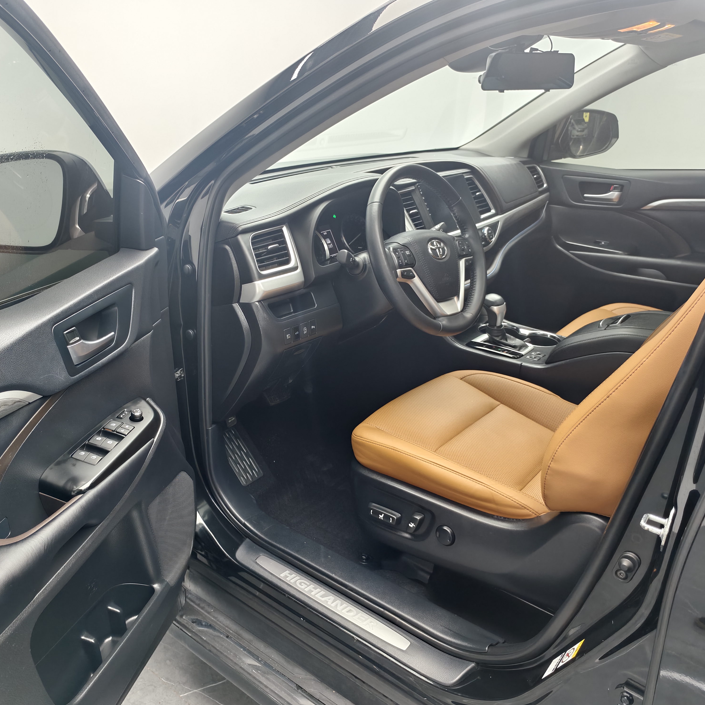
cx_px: 297
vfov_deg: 57.3
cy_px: 361
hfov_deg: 57.0
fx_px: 645
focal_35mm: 28
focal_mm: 5.6
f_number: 1.57
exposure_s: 1/100
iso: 121
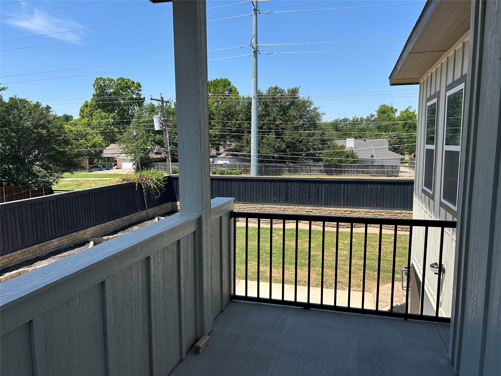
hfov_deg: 67.3
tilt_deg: -8.0
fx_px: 376
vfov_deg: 53.1
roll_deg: +0.7
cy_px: 188
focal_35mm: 26
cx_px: 250
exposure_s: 1/2762
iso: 50
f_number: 1.5
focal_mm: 5.7
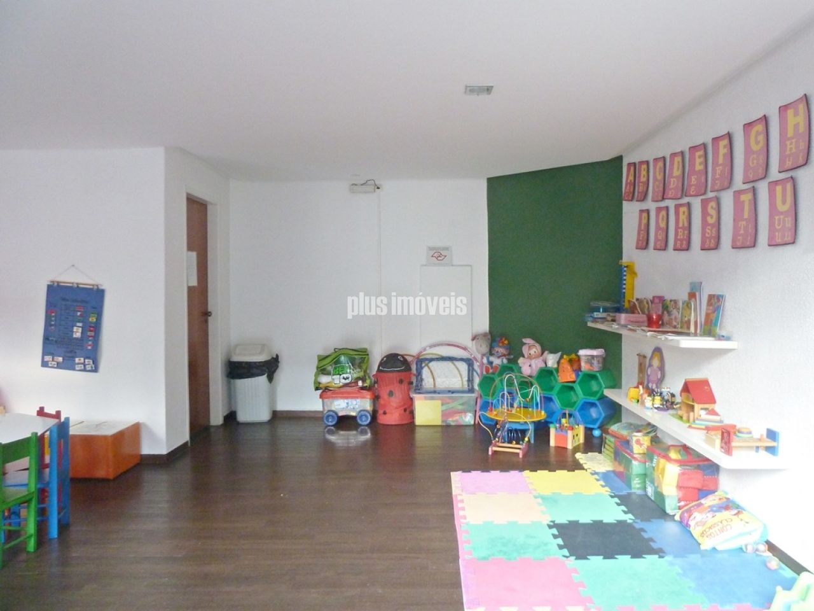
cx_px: 407
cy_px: 306
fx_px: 588
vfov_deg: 54.9
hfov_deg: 69.4
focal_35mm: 25
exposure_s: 1/30
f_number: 3.3
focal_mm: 4.1
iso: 320
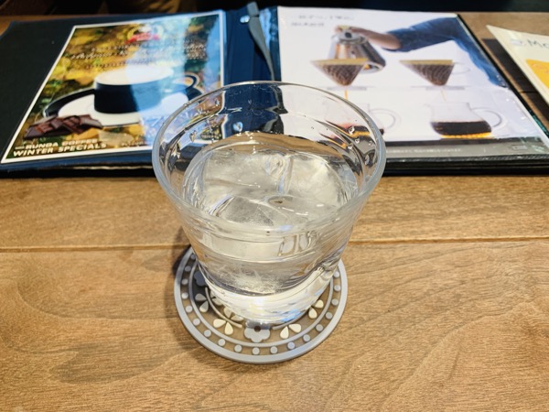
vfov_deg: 53.1
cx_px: 274
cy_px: 206
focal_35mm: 26
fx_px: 412
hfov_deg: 67.3
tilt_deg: -46.6
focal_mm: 4.25
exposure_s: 1/100
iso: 80
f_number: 1.8
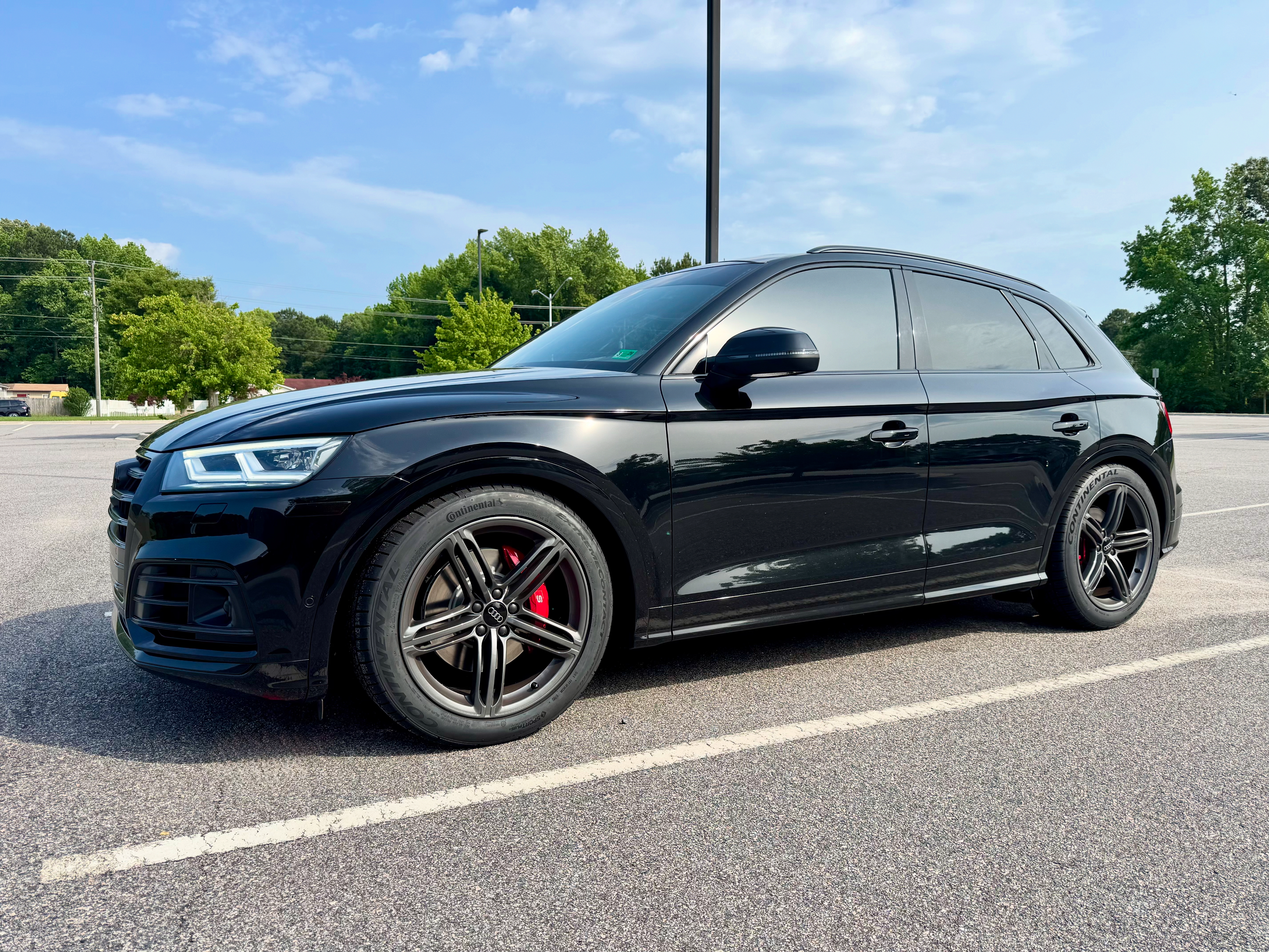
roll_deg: -0.9
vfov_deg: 56.8
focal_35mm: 24
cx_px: 634
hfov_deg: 71.6
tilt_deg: -5.1
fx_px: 880
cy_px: 476
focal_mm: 6.76
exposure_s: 1/3413
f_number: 1.78
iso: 80
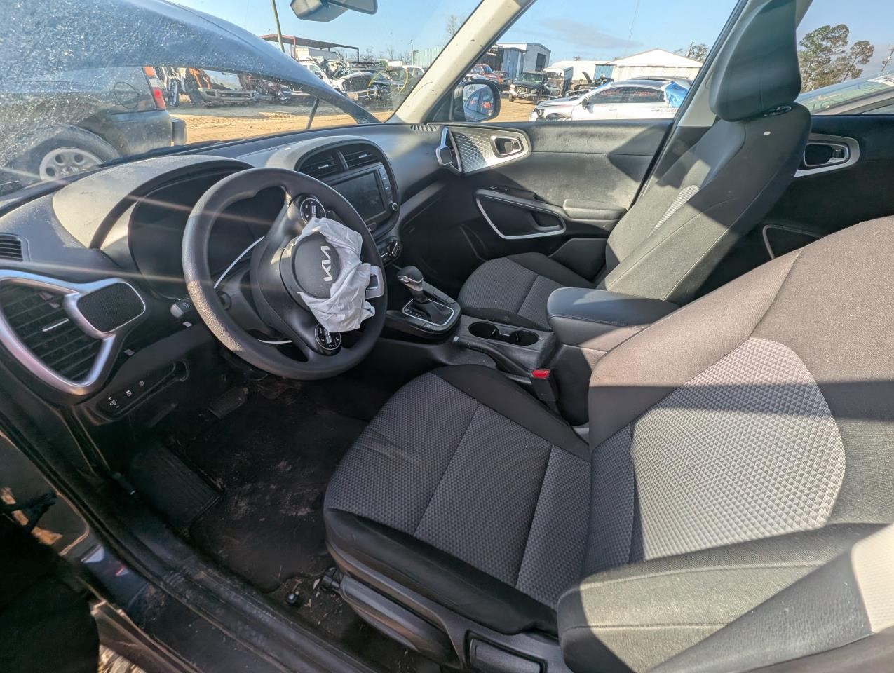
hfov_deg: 106.1
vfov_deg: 90.1
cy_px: 336
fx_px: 336
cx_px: 447
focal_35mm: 13
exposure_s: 1/357
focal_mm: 1.95
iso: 36
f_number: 2.2
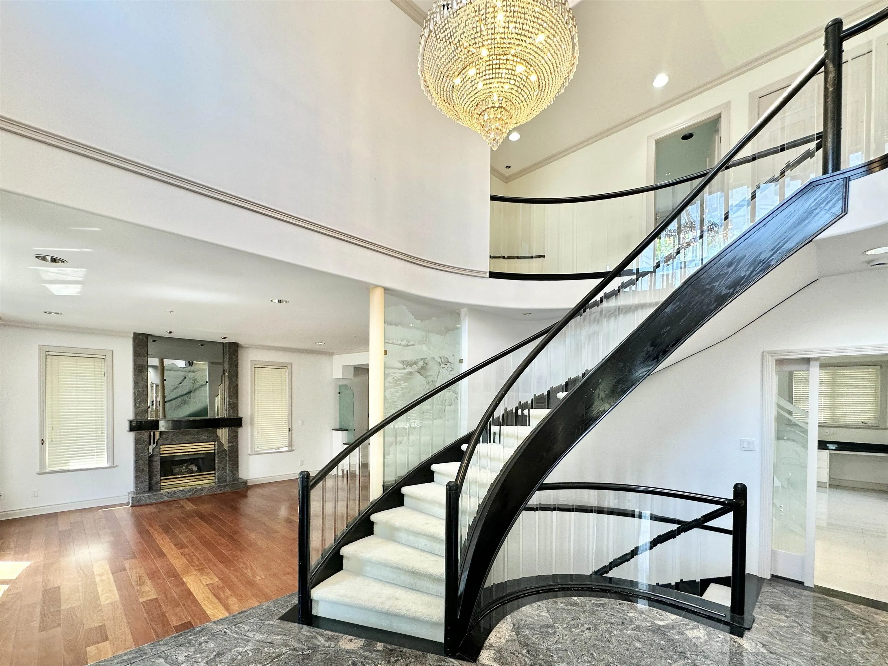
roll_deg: +1.4
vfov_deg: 85.7
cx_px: 444
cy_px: 333
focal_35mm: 14
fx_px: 359
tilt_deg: +4.0
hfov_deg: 102.1
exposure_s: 1/120
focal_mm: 2.22
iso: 100
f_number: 2.2
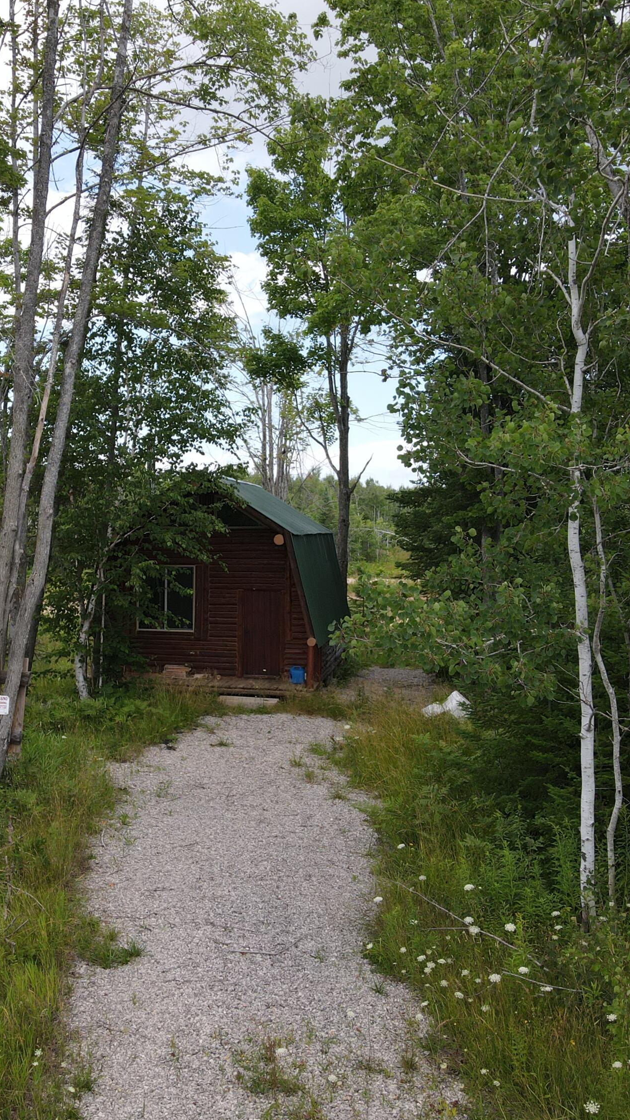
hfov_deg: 33.4
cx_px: 196
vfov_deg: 56.6
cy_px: 561
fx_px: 1039
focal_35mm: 35
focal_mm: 4.5
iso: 100
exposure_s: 1/250
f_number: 2.8
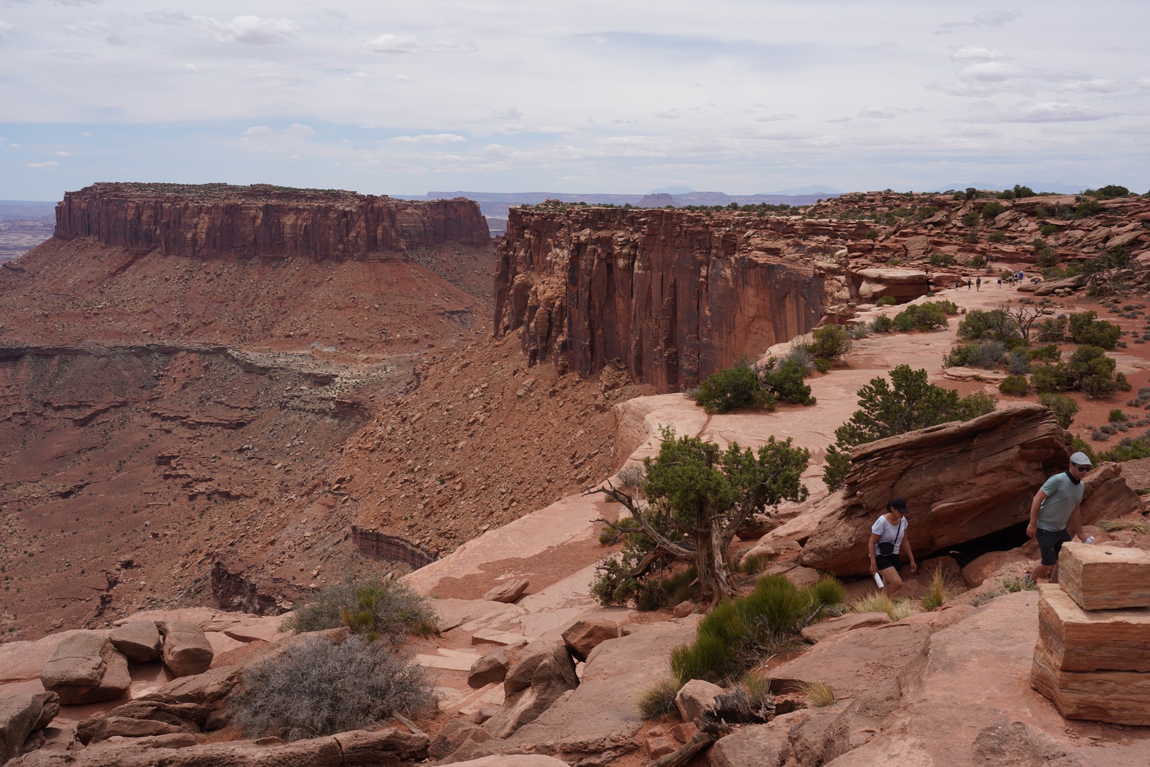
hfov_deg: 55.8
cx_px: 575
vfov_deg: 38.9
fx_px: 1086
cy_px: 384
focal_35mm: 34
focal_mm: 34
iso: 100
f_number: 18
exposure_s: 1/100
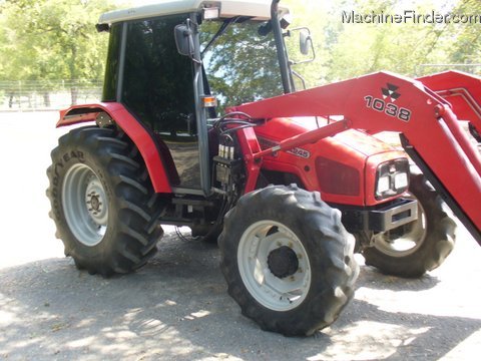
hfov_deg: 44.8
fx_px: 584
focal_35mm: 42
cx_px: 240
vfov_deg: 34.3
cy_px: 180
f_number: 2.9
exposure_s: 1/50
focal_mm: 7
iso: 80
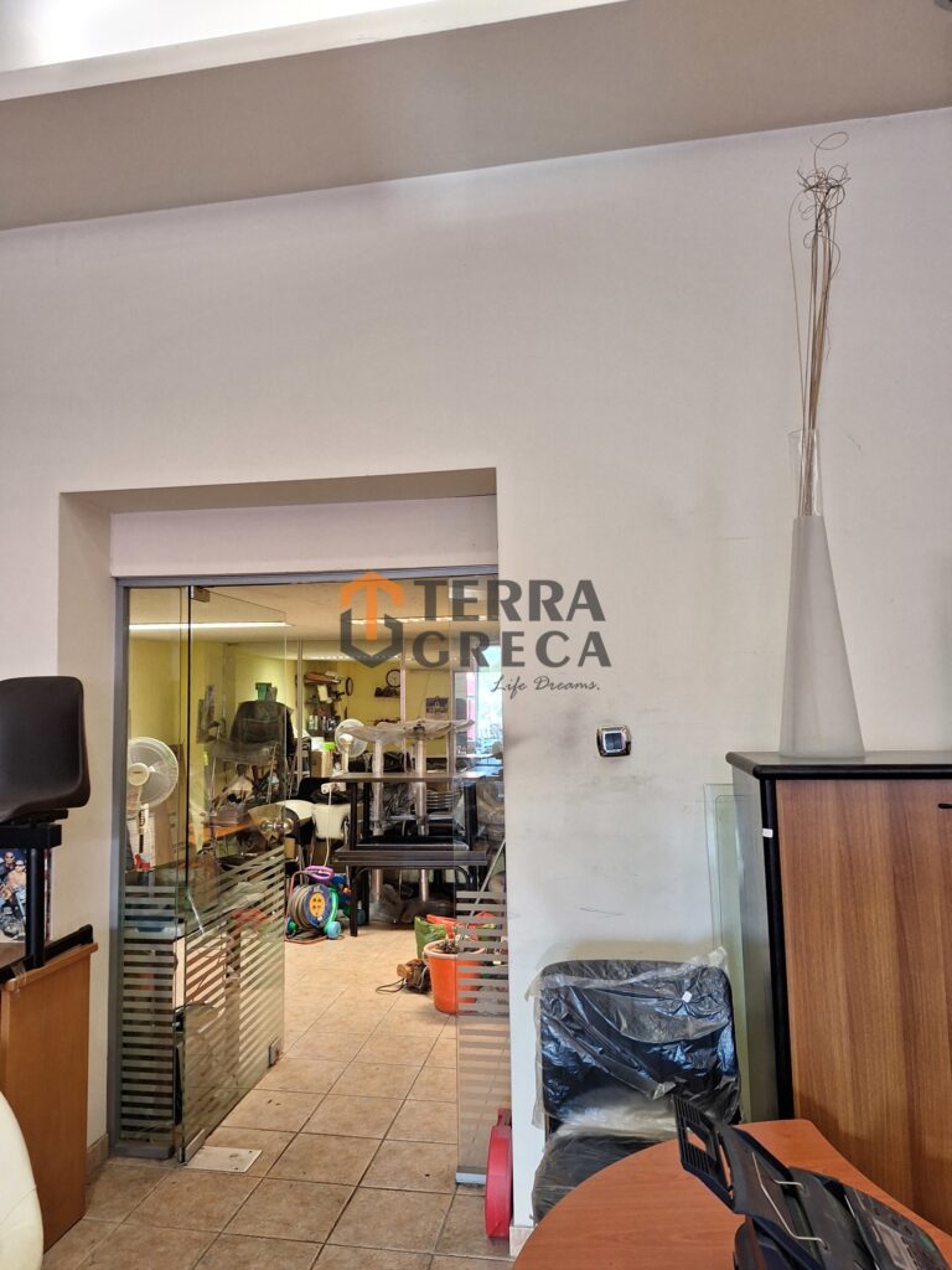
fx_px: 843
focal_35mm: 23
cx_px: 476
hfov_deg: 58.9
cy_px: 635
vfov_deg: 73.9
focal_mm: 5.54
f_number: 1.8
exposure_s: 1/50
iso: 160
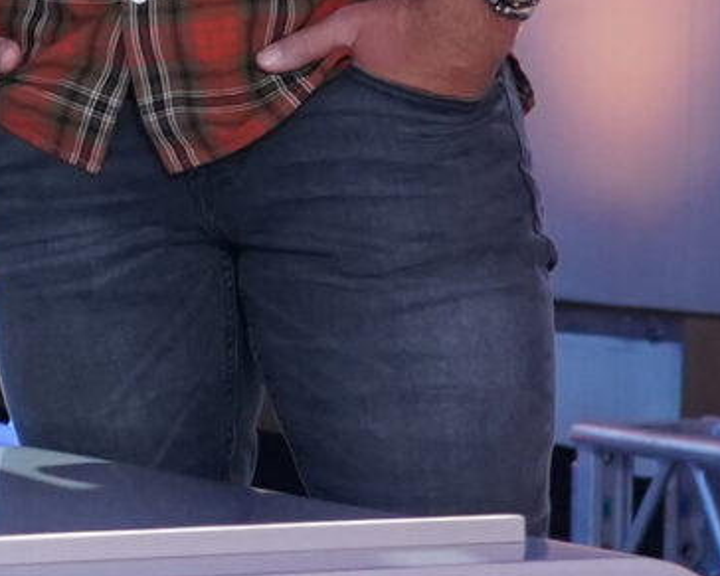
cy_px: 272
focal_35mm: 264
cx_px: -1035
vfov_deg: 5.9
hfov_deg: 6.9
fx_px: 5624
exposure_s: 1/400
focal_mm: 40
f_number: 5
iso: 2000
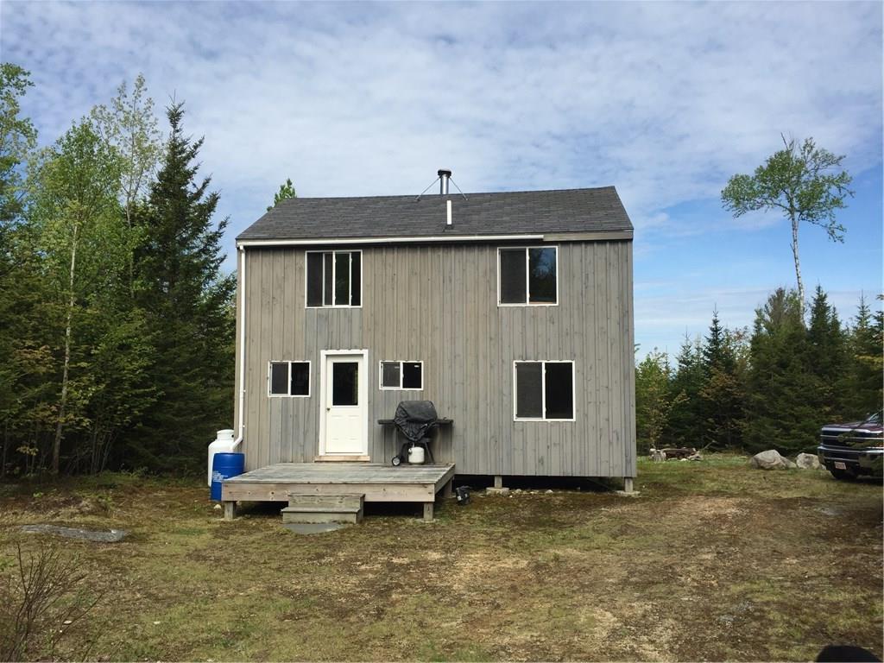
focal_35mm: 29
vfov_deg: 48.2
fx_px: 741
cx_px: 442
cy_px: 332
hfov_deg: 61.7
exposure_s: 1/1799
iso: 32
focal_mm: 4.15
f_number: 2.2
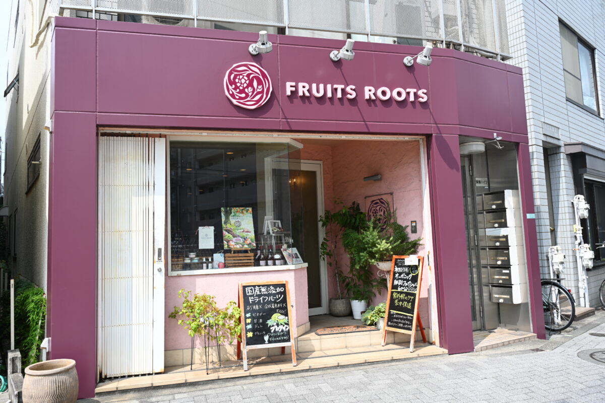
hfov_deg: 65.5
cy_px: 202
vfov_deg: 46.4
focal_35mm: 28
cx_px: 302
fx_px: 471
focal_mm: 28
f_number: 5.6
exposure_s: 1/250
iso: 110
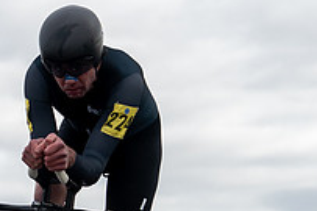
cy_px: 306
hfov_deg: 8.3
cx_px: 131
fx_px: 2191
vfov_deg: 5.5
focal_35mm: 249
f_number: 3.5
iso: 100
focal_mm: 46
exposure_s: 1/1000
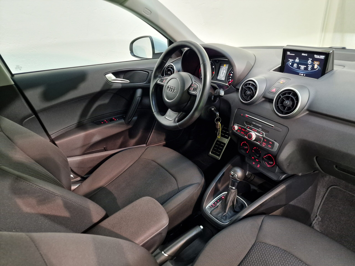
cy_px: 133
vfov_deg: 58.9
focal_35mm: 23
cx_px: 178
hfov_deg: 73.9
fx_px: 236
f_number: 1.8
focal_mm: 6.4
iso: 500
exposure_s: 1/33
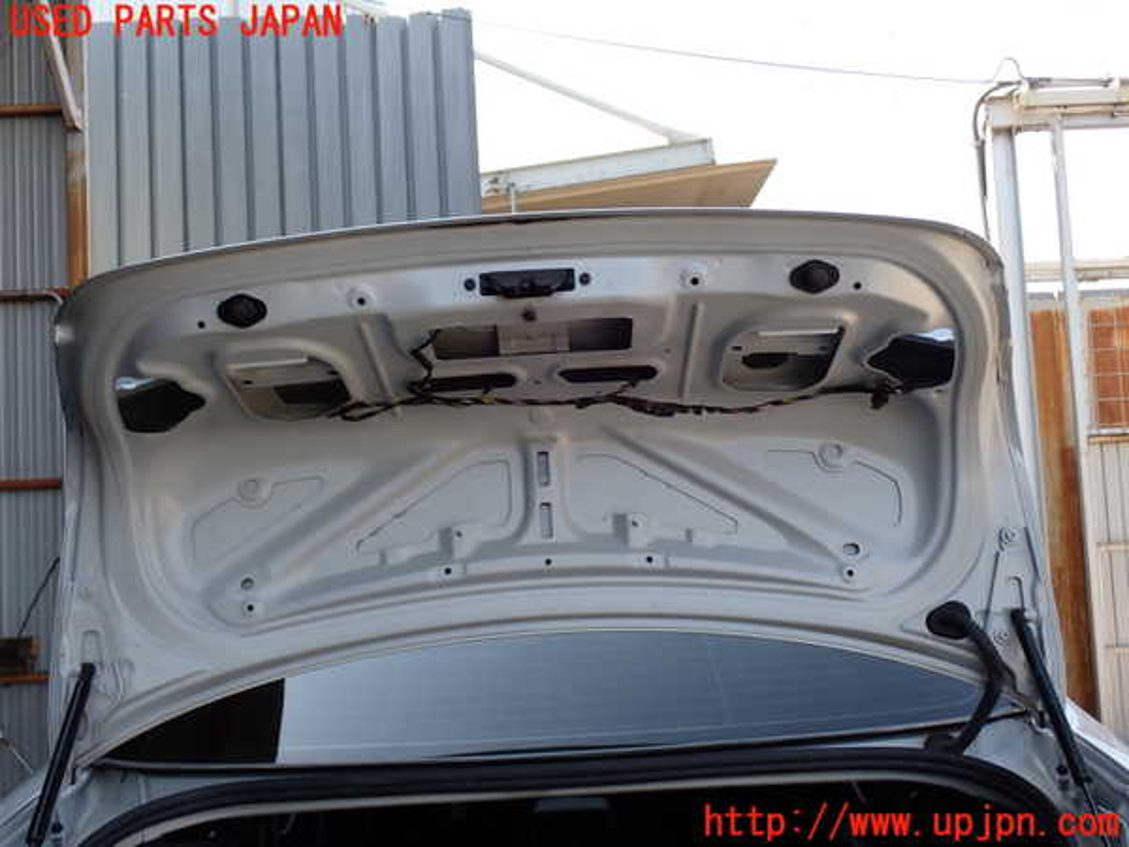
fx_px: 1337
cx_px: 564
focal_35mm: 41
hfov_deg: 45.8
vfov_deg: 35.1
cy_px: 424
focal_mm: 7.31
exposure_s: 1/200
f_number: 4
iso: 100
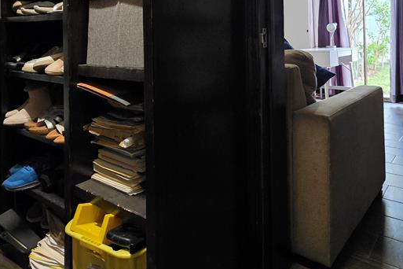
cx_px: 255
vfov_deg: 44.3
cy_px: 35
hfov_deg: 66.2
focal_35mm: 27
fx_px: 302
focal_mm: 2.2
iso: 1250
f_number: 1.9
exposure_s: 1/60
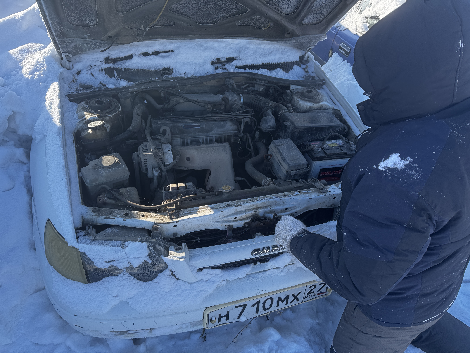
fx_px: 326
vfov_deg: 56.8
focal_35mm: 24
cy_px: 176
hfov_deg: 71.6
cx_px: 235
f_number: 1.78
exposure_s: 1/1131
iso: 80
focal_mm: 6.76
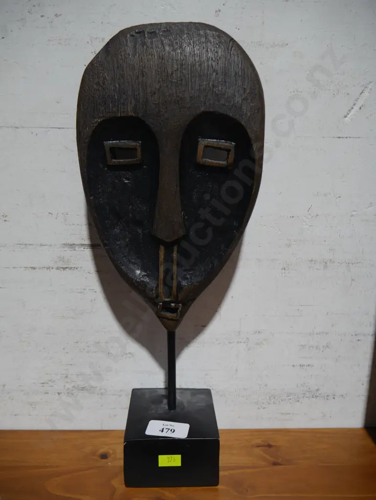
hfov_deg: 49.8
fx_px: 405
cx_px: 188
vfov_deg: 63.4
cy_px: 250
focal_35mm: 28
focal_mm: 14
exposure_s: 1/60
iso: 250
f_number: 3.5
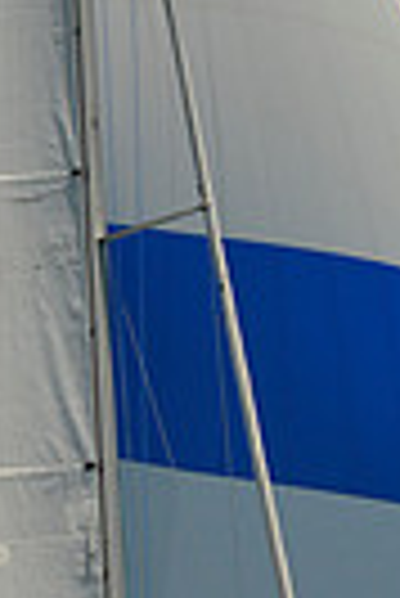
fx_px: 5086
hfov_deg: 4.5
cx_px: 236
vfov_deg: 6.7
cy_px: 504
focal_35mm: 306
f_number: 8
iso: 280
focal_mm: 70
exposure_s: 1/800
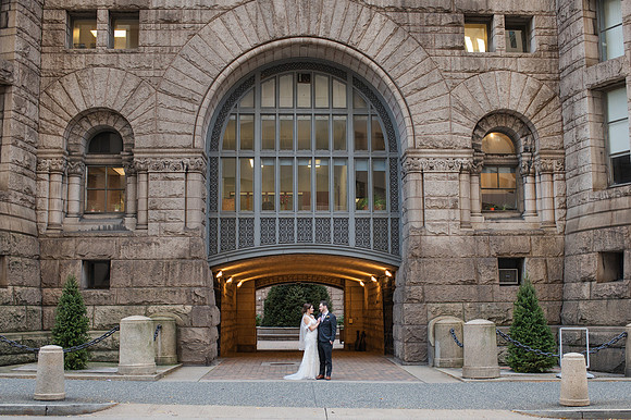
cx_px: 332
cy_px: 238
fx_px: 714
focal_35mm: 41
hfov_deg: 47.7
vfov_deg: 32.7
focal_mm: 35
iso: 1000
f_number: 3.5
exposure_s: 1/320
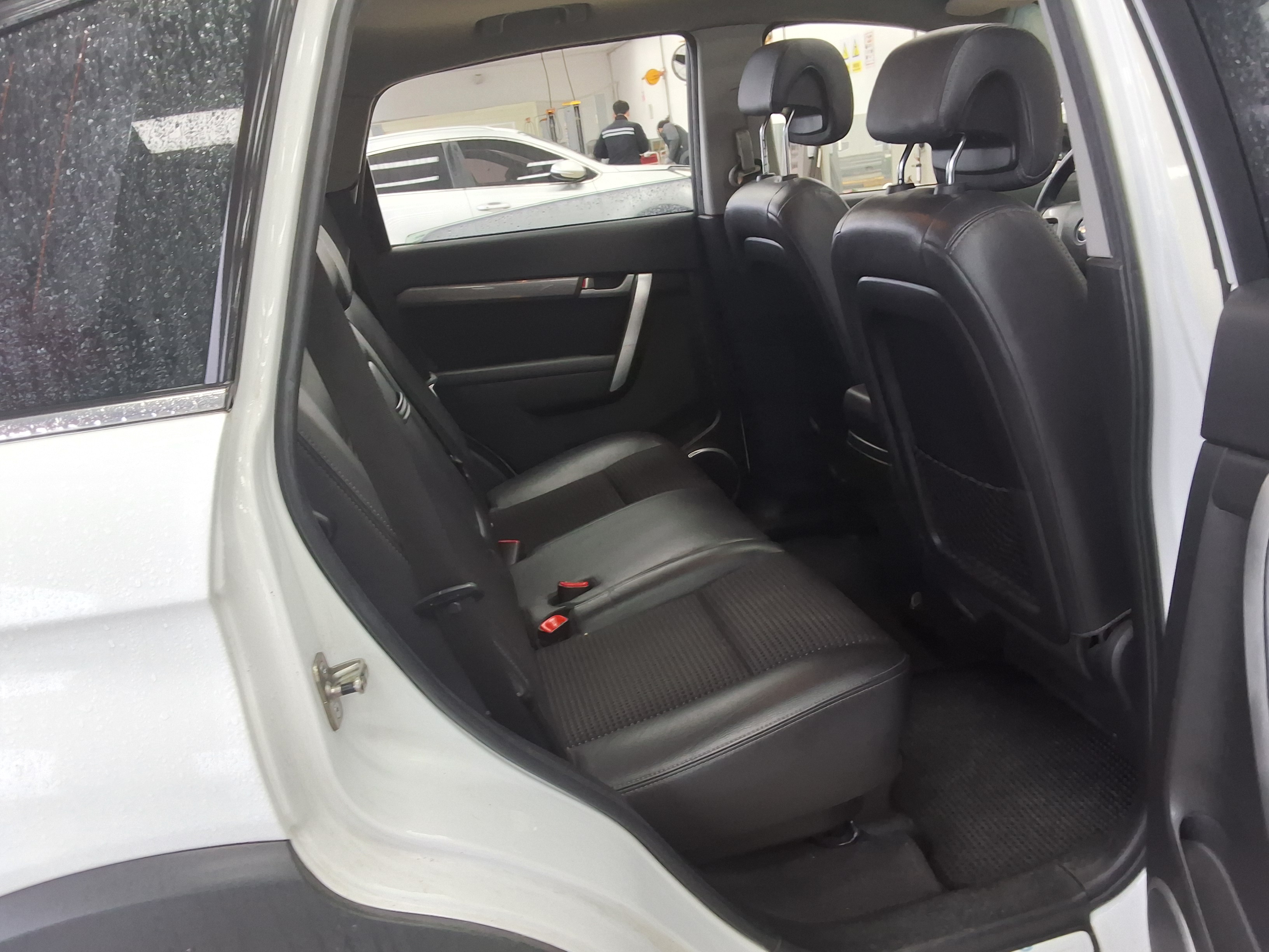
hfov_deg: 63.4
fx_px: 1026
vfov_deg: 49.7
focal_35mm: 28
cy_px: 476
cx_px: 634
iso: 50
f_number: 1.9
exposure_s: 1/60
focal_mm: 2.91
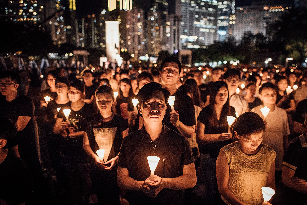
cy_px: 102
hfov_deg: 73.7
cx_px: 154
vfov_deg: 53.2
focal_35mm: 24
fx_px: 205
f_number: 1.8
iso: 3200
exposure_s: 1/80
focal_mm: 24
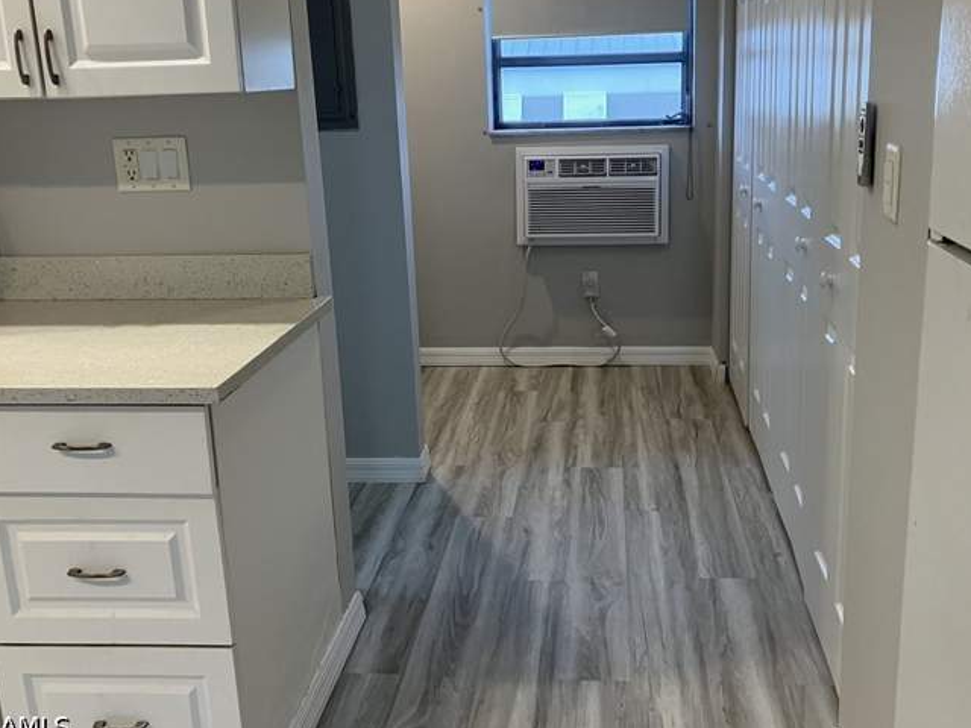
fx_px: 982
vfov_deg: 40.5
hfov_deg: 52.6
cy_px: 291
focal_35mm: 35
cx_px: 528
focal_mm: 3.99
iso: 64
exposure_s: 1/60
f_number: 1.8
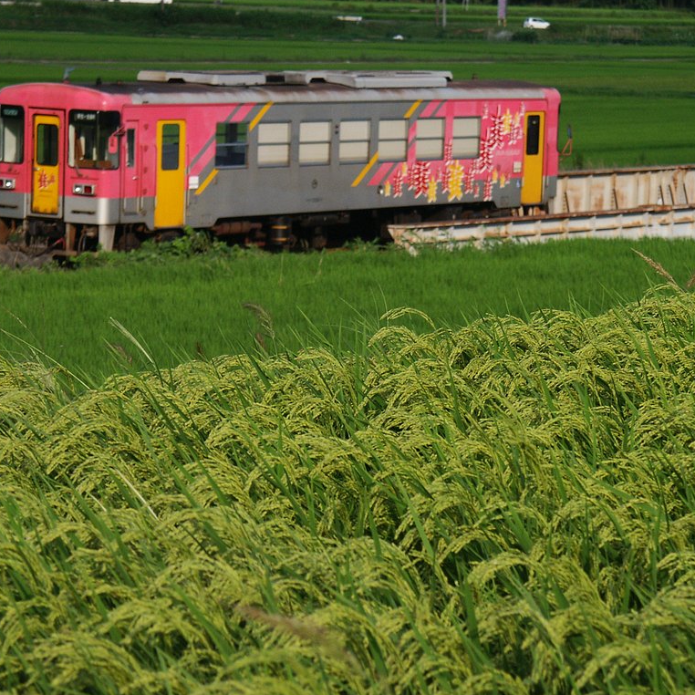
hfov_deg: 10.2
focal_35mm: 171
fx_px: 3884
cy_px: 348
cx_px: 380
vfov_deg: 10.2
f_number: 4
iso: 100
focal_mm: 36.39
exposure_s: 1/1000
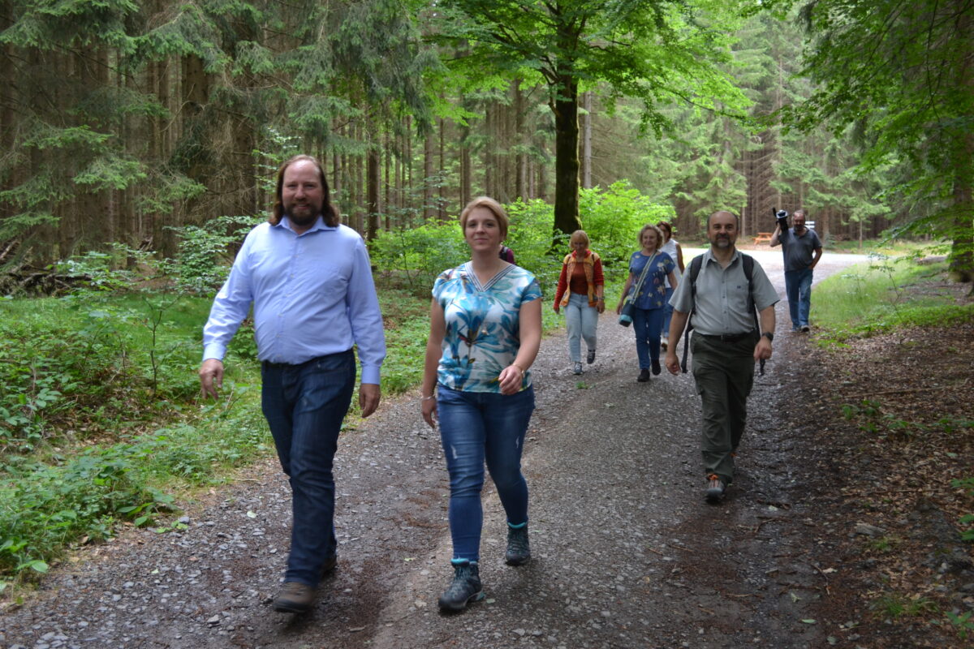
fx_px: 974
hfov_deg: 53.1
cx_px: 487
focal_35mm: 36
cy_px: 324
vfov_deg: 36.9
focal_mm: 24
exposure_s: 1/60
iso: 400
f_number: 4
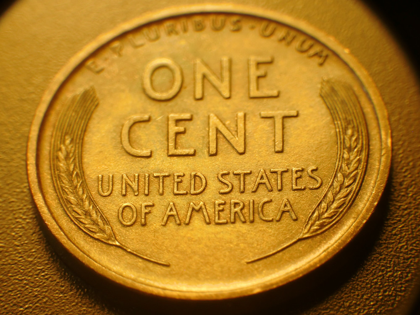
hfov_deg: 49.0
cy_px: 158
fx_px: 461
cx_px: 210
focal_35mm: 38
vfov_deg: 37.7
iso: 64
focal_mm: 6.66
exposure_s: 1/100
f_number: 3.9
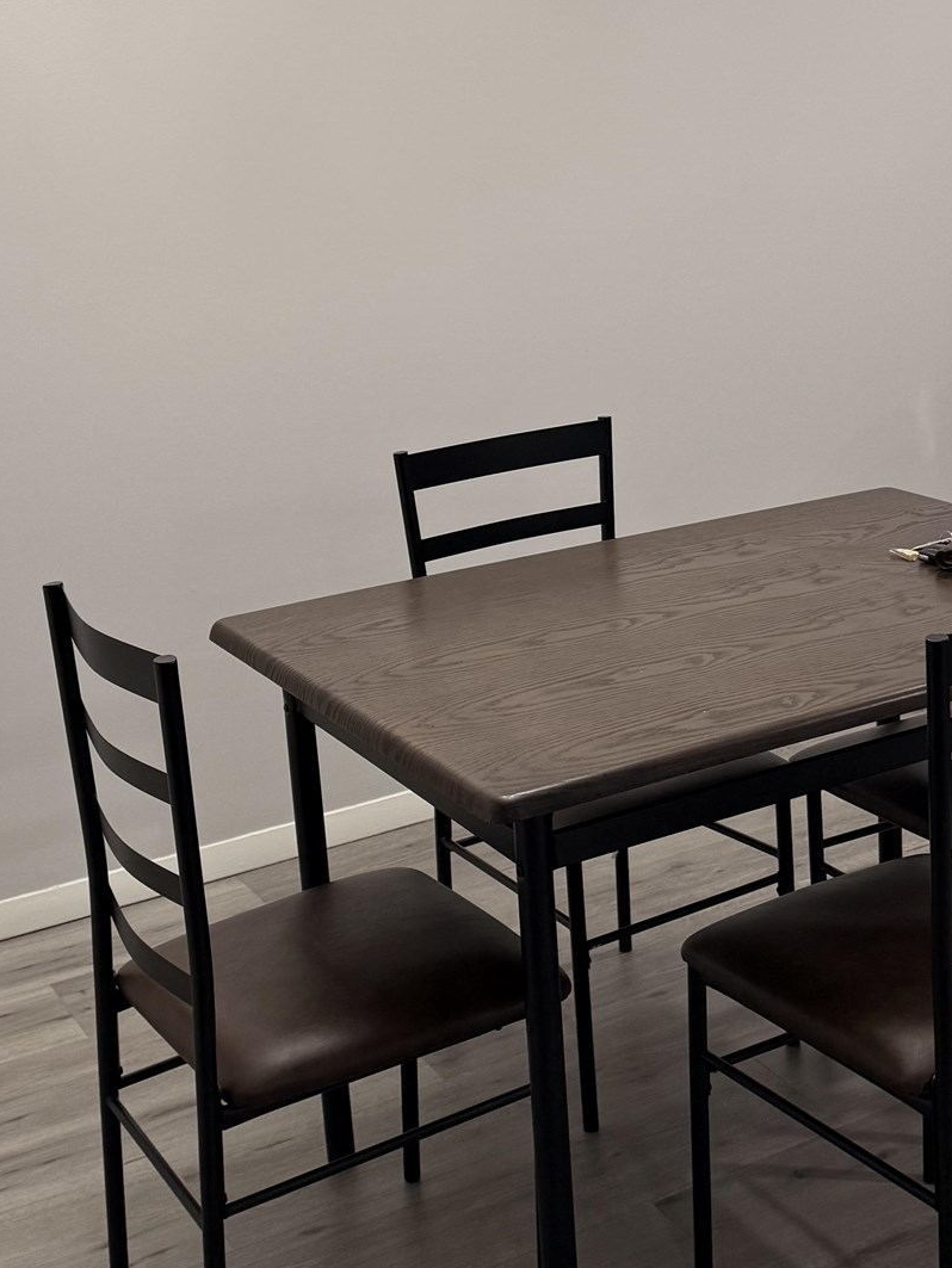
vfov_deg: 36.5
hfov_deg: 27.9
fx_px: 1906
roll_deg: +3.1
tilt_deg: -11.9
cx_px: 626
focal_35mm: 52
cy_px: 437
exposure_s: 1/120
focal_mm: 6.76
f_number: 1.78
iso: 125
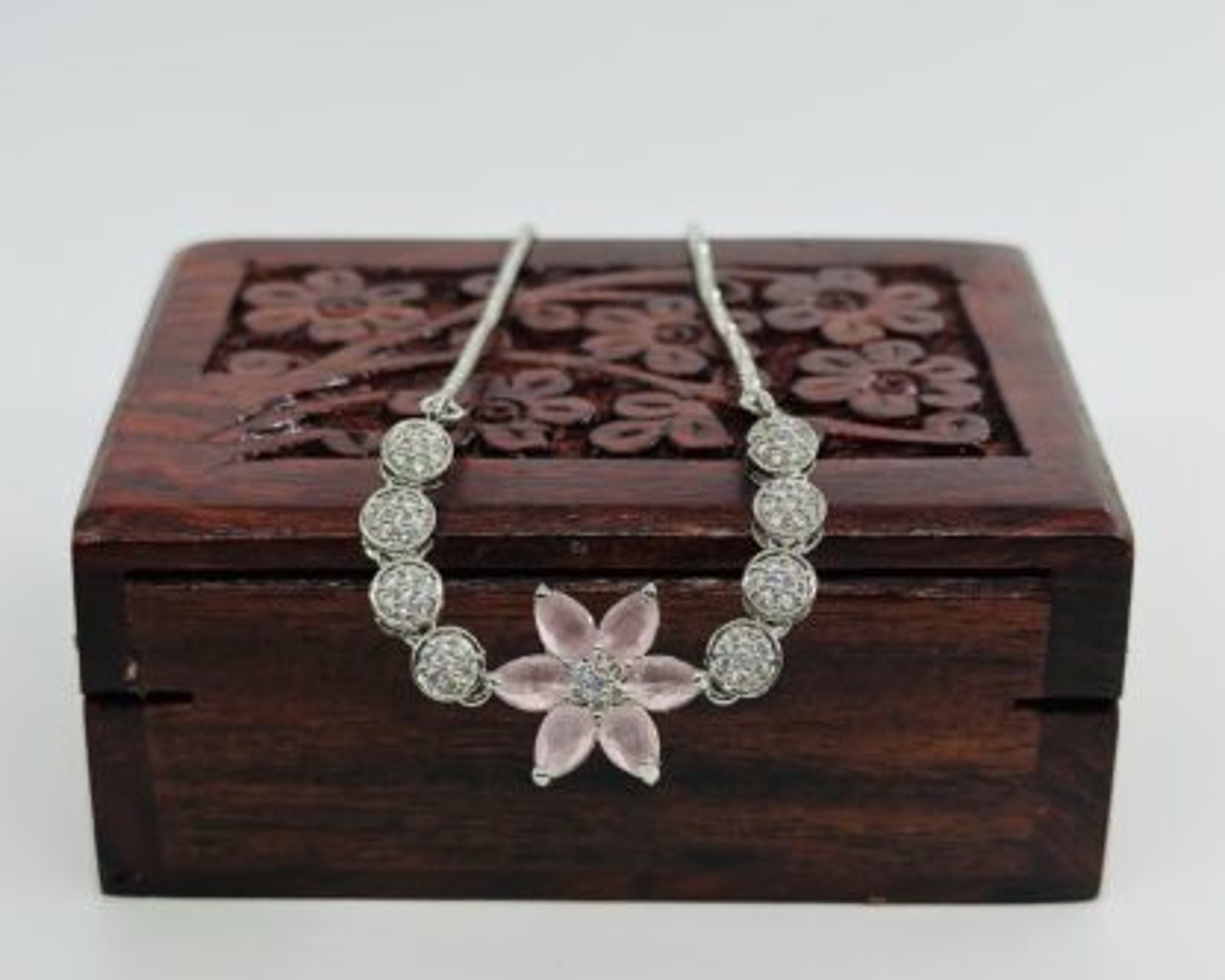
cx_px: 610
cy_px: 465
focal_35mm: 63
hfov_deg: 30.0
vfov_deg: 24.2
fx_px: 2285
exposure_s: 1/1517
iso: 80
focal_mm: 6.86
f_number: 1.78
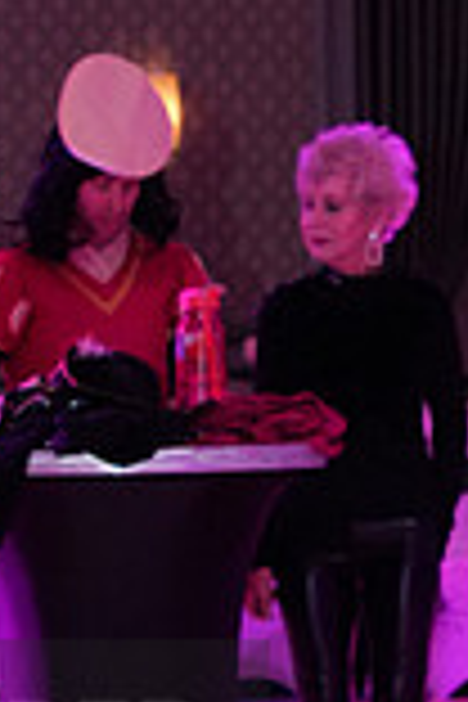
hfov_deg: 5.1
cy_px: 792
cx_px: -349
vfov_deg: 7.7
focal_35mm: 264
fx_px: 5148
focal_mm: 71
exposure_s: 1/250
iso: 2500
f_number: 6.3
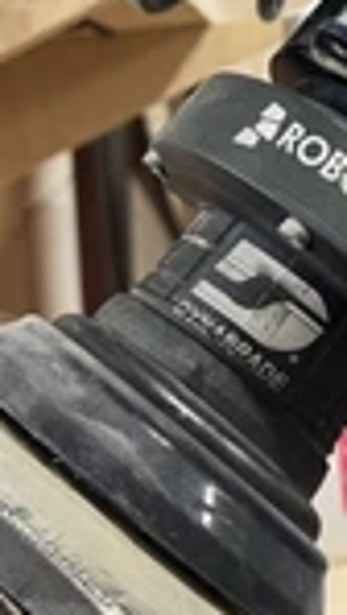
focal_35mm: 70
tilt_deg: +7.5
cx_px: 388
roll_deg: +7.4
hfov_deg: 16.7
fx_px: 1143
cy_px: 8
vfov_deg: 28.4
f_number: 1.78
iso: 200
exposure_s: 1/60
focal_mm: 6.76
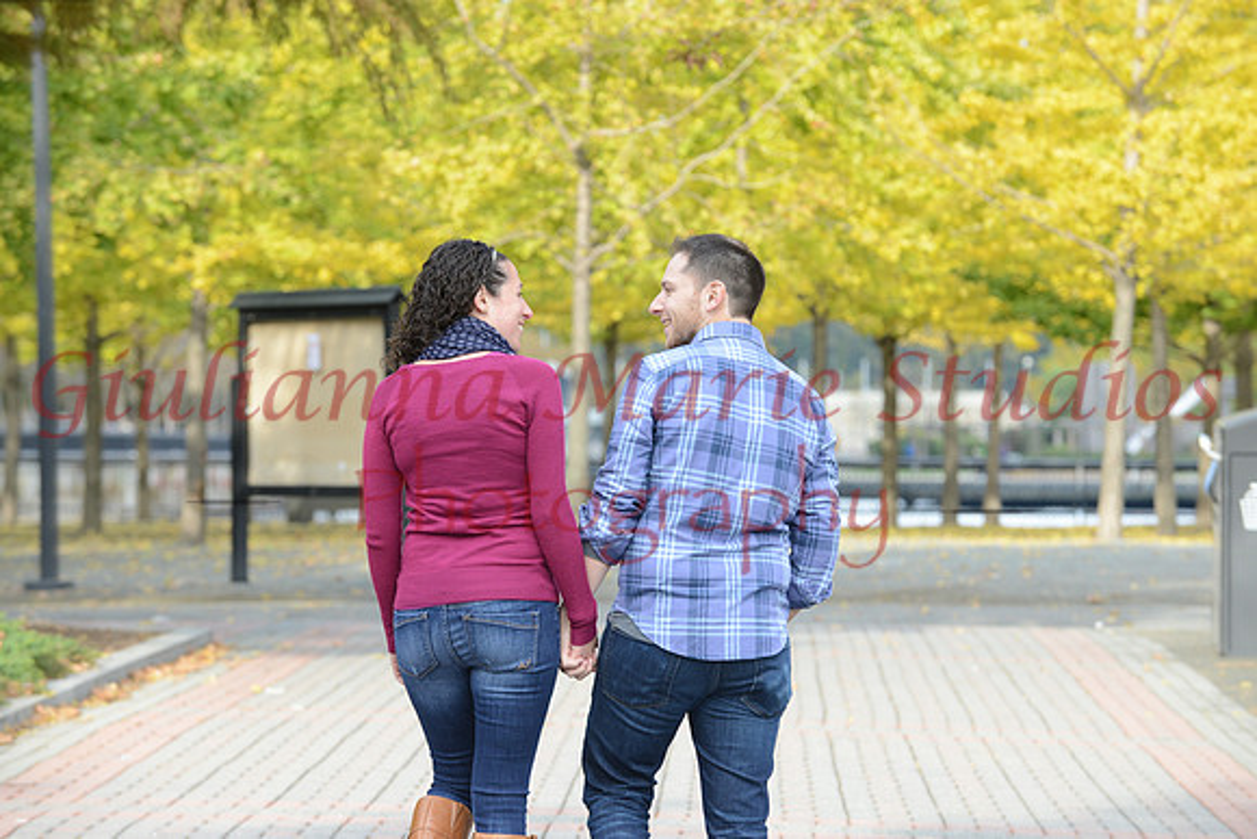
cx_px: 628
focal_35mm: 155
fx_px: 5413
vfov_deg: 8.9
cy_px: 420
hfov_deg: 13.2
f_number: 8
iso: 500
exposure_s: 1/250
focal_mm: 155
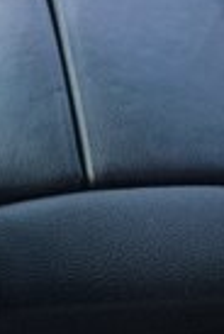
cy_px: -168
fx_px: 1012
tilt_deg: -26.7
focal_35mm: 109
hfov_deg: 12.4
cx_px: -24
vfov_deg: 16.9
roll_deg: -0.6
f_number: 2.2
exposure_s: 1/33
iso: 40
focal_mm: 4.15
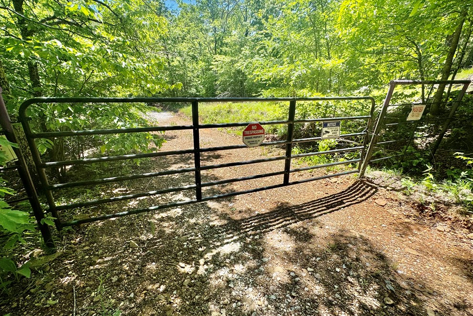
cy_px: 154
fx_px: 197
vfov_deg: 77.3
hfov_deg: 100.4
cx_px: 236
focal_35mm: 15
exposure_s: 1/741
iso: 50
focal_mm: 2.22
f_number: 2.2
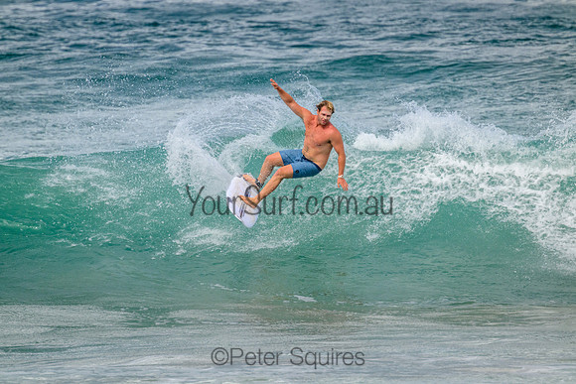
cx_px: 288
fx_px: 12802
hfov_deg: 2.6
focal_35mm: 800
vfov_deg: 1.7
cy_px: 192
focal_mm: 800
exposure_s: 1/2000
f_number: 11
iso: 1000
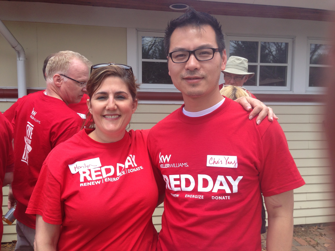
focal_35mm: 33
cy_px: 126
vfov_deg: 42.9
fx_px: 319
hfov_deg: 55.4
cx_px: 168
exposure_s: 1/553
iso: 50
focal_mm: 4.13
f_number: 2.4
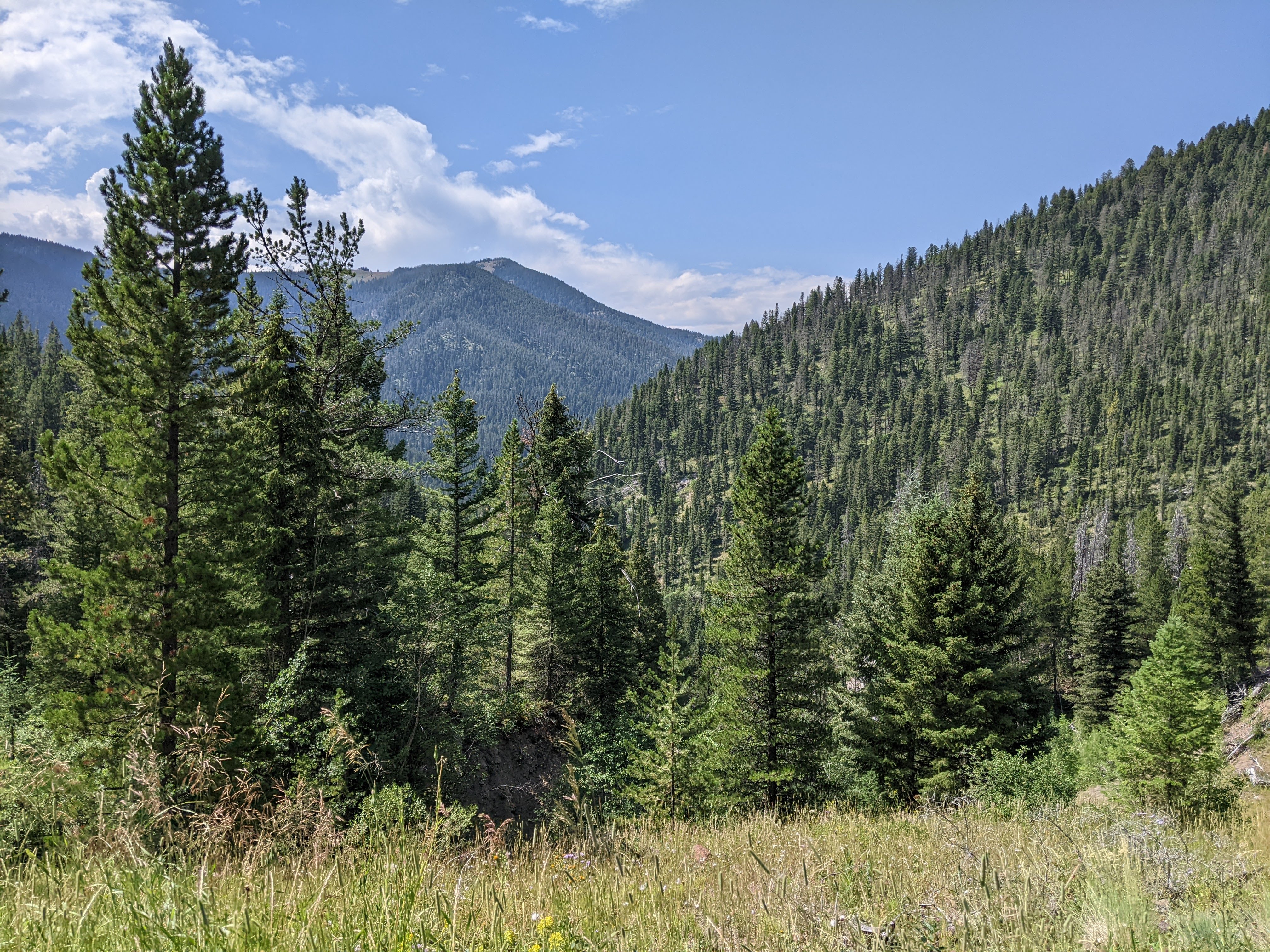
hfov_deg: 65.3
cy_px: 476
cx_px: 635
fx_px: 991
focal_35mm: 27
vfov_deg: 51.4
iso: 51
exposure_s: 1/3906
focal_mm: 4.44
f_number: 1.8
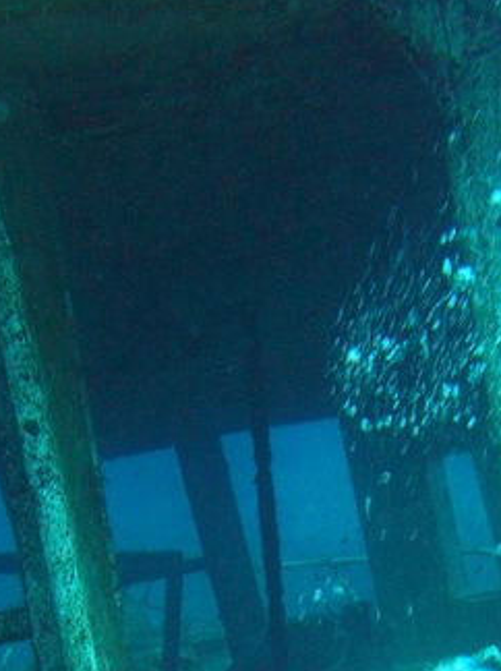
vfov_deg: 22.0
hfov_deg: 17.5
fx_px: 1625
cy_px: 739
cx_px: 262
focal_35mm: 84
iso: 50
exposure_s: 1/32
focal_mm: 5.7
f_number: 4.9
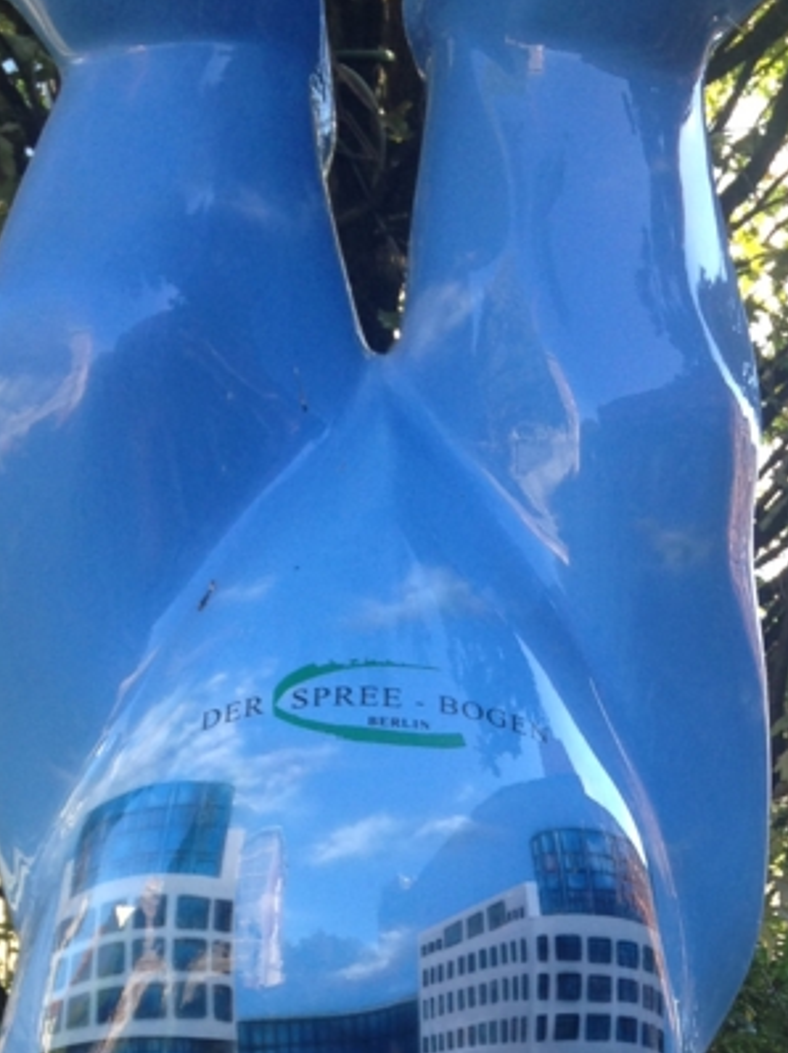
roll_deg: -1.8
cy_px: 1132
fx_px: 2583
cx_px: 590
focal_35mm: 85
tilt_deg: -0.7
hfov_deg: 17.3
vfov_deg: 21.9
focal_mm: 4.12
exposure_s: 1/120
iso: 50
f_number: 2.4
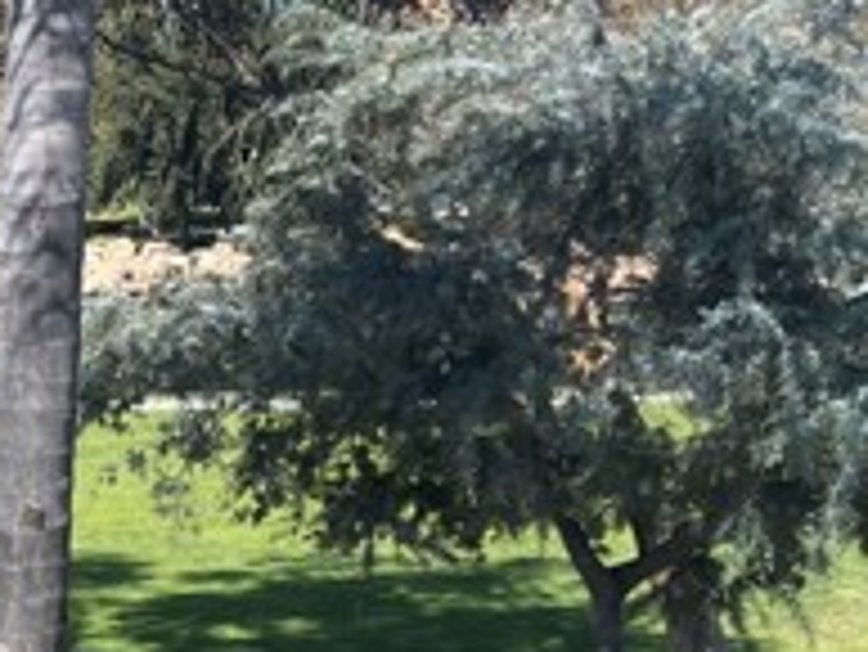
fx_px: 2083
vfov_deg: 17.2
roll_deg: +0.1
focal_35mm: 83
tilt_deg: -14.4
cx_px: -567
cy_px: 710
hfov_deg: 19.3
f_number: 1.6
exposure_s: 1/2083
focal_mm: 5.1
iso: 32
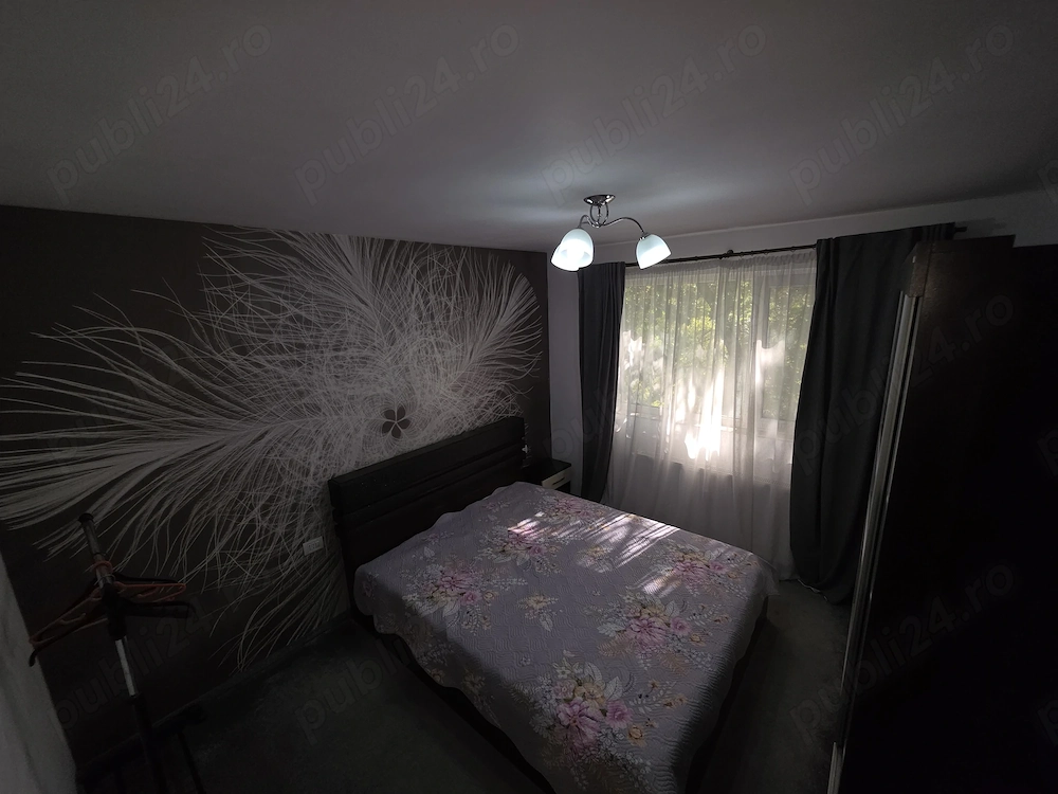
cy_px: 397
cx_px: 529
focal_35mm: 13
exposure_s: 1/50
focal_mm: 2.2
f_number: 1.9
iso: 32
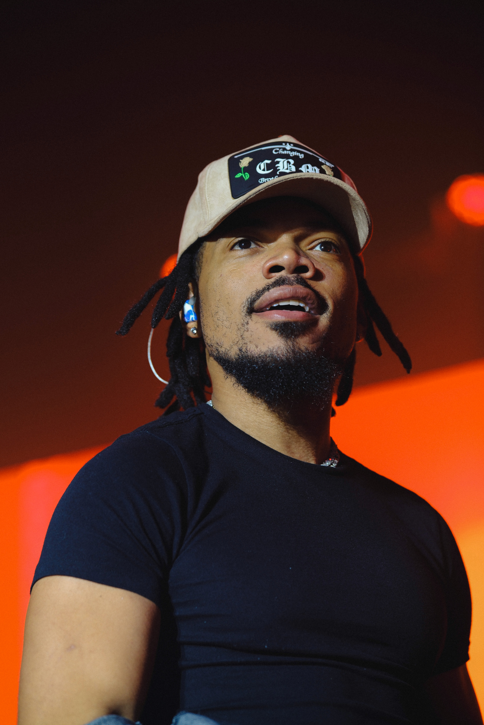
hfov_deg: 12.1
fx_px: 2279
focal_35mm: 113
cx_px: 242
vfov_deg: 18.1
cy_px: 362
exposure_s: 1/250
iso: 250
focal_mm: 75
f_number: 2
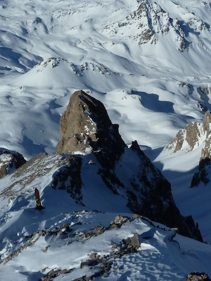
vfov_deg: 45.6
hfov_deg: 34.0
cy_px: 120
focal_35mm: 41
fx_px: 333
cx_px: 171
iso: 80
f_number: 6.3
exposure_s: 1/800
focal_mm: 4.1
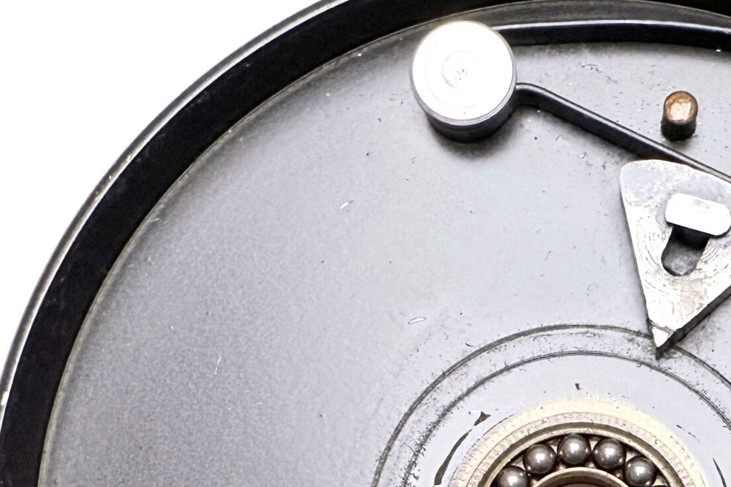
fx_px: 1177
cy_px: 546
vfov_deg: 22.0
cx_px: 684
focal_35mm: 58
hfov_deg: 32.4
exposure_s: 1/241
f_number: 1.78
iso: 64
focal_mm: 6.76
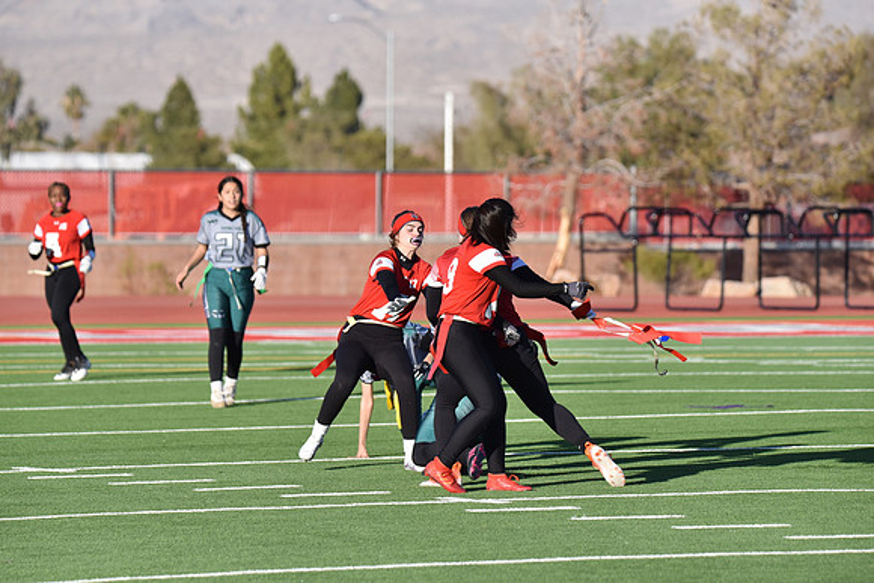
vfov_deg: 4.9
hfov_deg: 7.4
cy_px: 292
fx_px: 6799
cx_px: 437
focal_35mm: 280
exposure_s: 1/4000
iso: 900
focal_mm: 280
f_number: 5.6
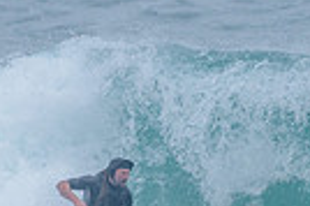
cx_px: 201
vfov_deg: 0.5
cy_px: 202
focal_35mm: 2657
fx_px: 22852
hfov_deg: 0.8
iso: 500
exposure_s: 1/1250
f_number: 5.6
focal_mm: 500
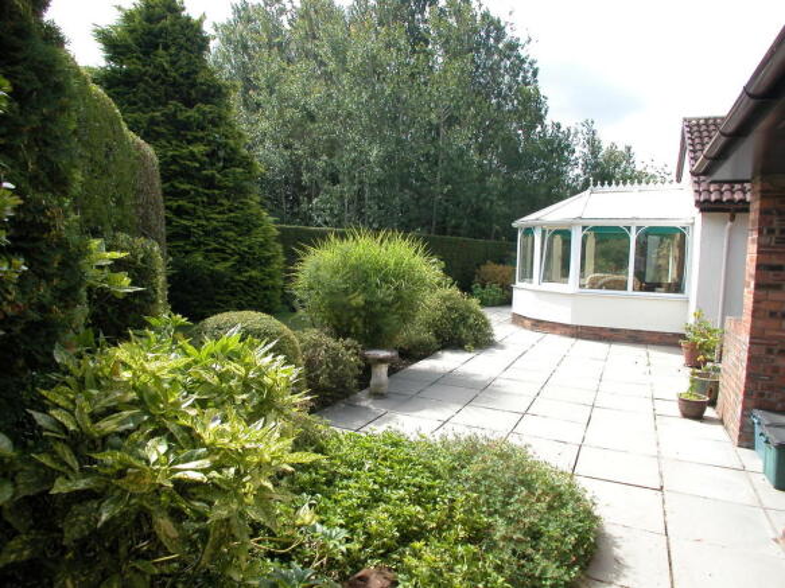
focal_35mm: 30
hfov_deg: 60.0
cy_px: 294
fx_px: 680
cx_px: 392
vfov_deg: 46.8
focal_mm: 7.7
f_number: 5
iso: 100
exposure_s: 1/163
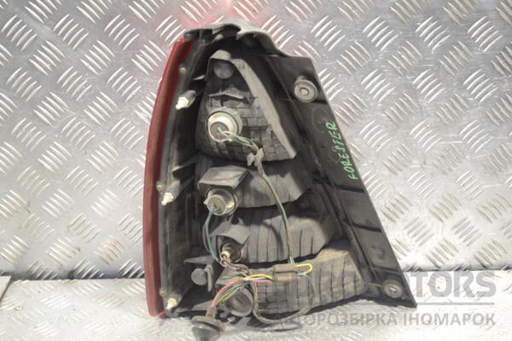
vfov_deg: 22.6
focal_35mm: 60
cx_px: 256
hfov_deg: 33.4
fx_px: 853
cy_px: 170
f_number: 5.3
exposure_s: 1/30
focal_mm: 40
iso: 450
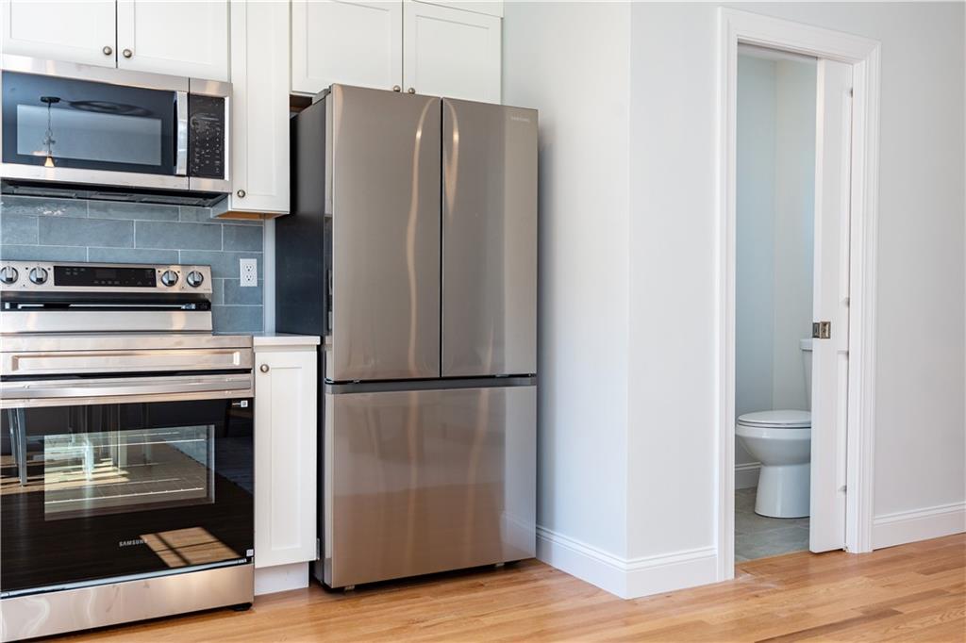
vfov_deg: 43.6
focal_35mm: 30
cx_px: 483
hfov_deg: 61.9
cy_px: 322
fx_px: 805
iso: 100
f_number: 6.3
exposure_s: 1/30
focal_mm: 30
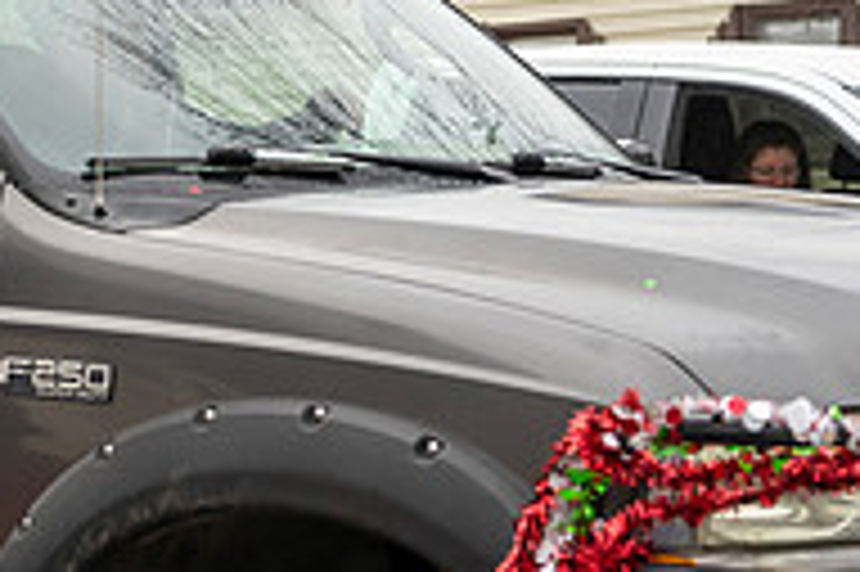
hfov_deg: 13.0
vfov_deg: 8.9
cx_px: -225
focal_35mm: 153
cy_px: 205
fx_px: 3652
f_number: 2.8
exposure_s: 1/640
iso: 250
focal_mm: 47
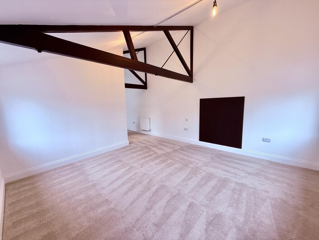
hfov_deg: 102.1
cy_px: 120
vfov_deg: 85.7
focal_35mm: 14
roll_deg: +1.2
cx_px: 160
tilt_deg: -6.5
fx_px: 129
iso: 125
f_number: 2.2
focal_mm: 2.22
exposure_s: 1/100
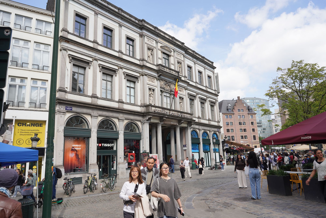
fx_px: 217
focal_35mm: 24
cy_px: 109
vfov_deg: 53.1
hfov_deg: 73.7
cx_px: 163
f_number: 10
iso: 100
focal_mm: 24
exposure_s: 1/100
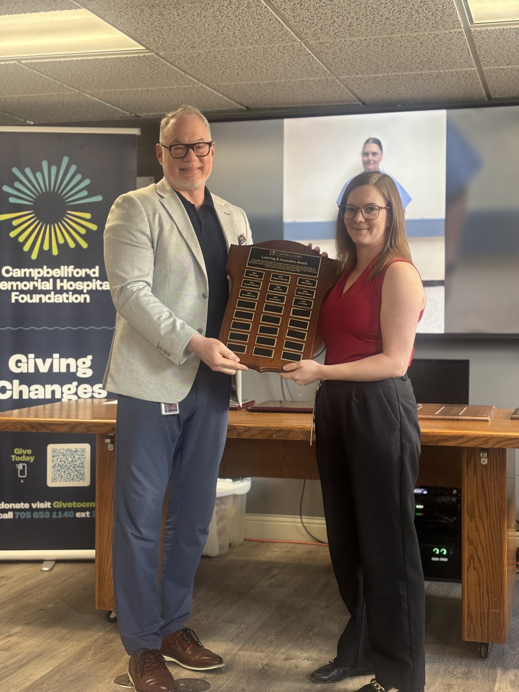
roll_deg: -0.2
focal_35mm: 52
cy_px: 346
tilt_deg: -0.8
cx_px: 260
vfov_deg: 36.8
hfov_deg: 28.0
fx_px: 1040
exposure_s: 1/60
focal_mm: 5.96
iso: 64
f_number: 1.6
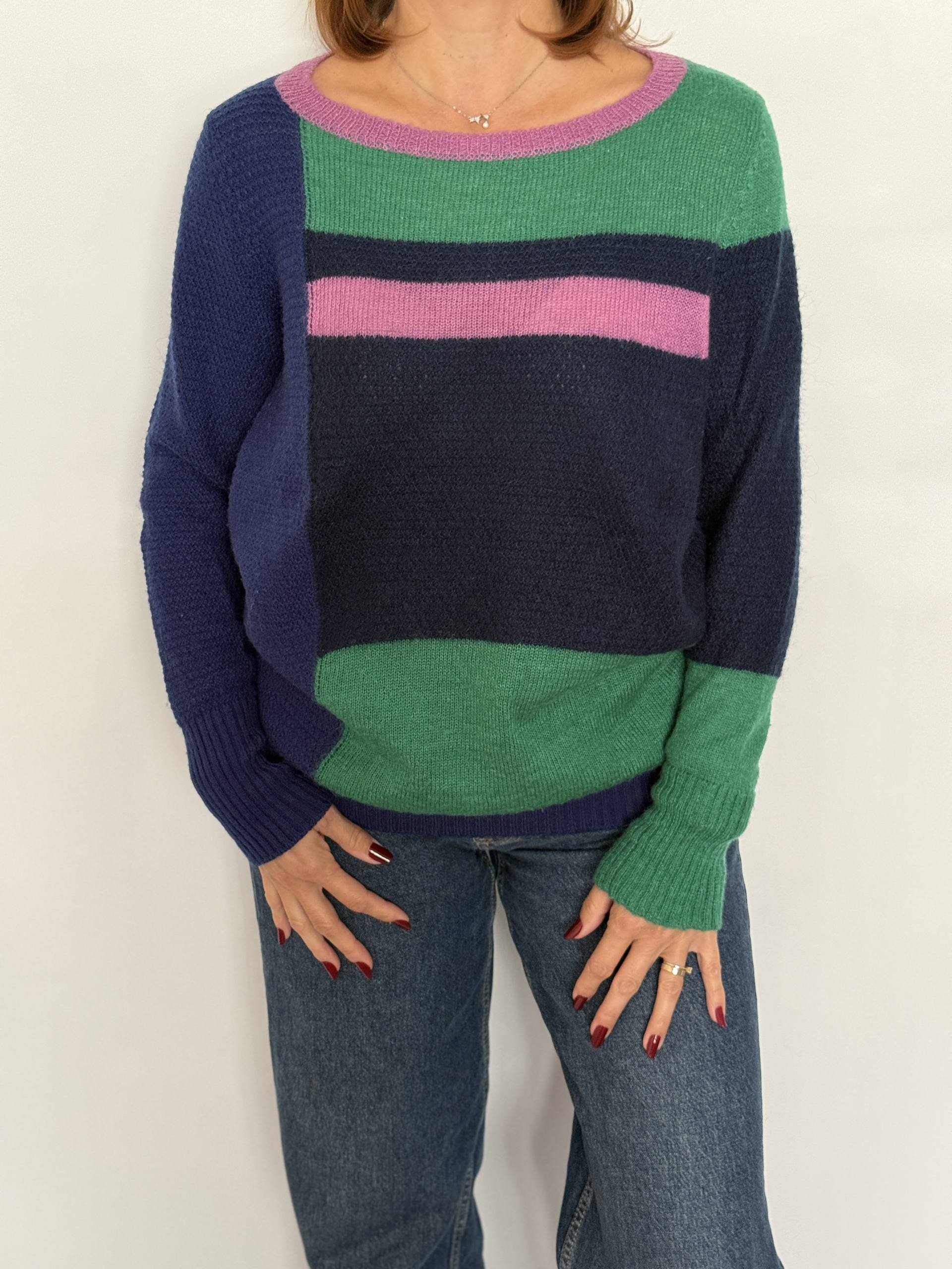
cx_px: 476
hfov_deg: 30.3
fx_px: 1760
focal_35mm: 48
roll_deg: -0.8
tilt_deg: -18.2
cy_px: 634
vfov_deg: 39.7
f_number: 1.78
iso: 250
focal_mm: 6.76
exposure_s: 1/51
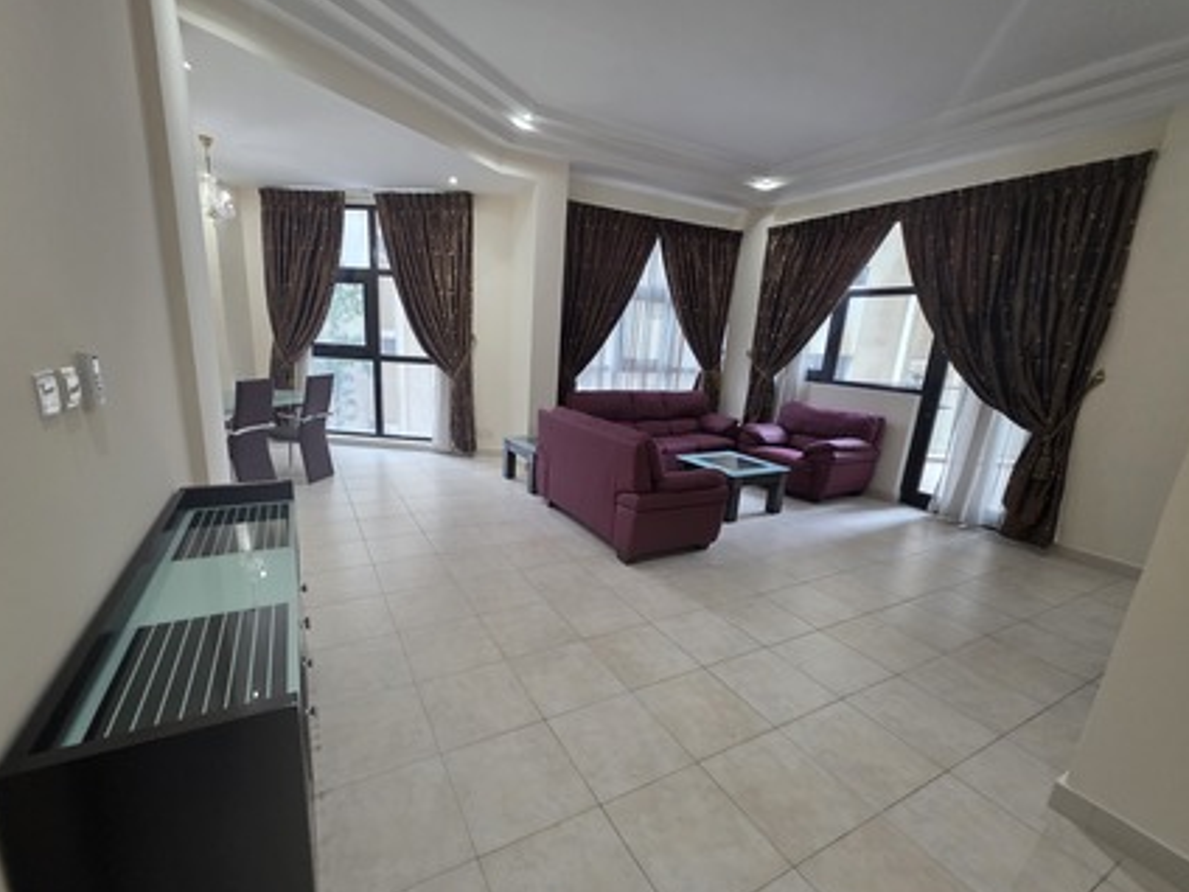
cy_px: 464
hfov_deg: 101.9
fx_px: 481
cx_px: 559
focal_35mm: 14
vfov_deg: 85.6
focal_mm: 2.2
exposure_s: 1/100
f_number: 1.9
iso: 200
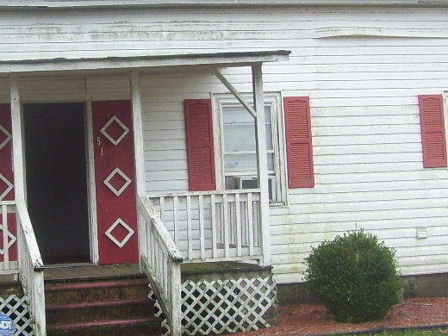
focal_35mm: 83
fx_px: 1074
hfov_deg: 23.1
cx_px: 69
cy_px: 169
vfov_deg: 17.8
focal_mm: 6
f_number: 2.7
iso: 80
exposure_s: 1/500
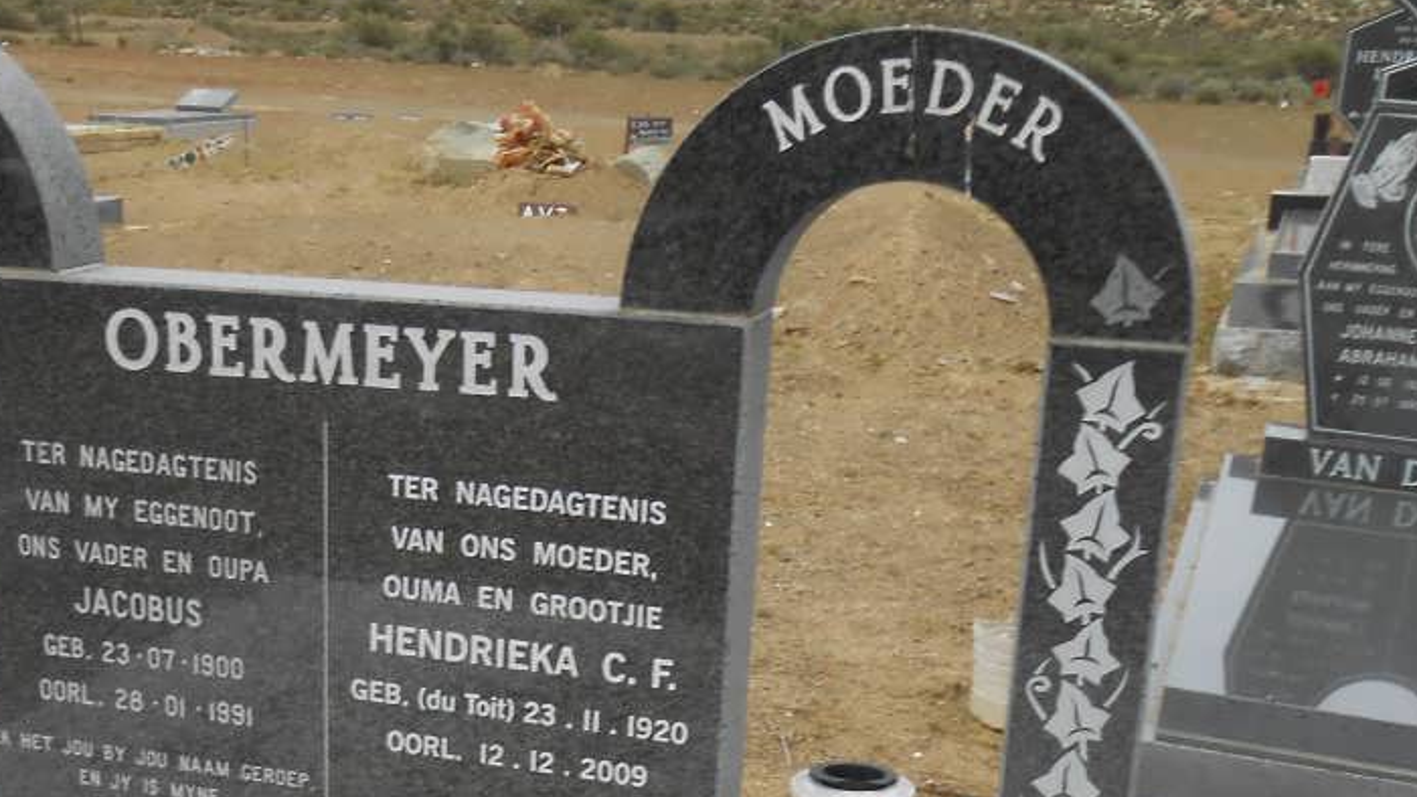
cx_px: 472
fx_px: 2104
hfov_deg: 36.8
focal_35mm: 56
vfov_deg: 20.8
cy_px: 789
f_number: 3.8
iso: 80
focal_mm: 5.3
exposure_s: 1/50
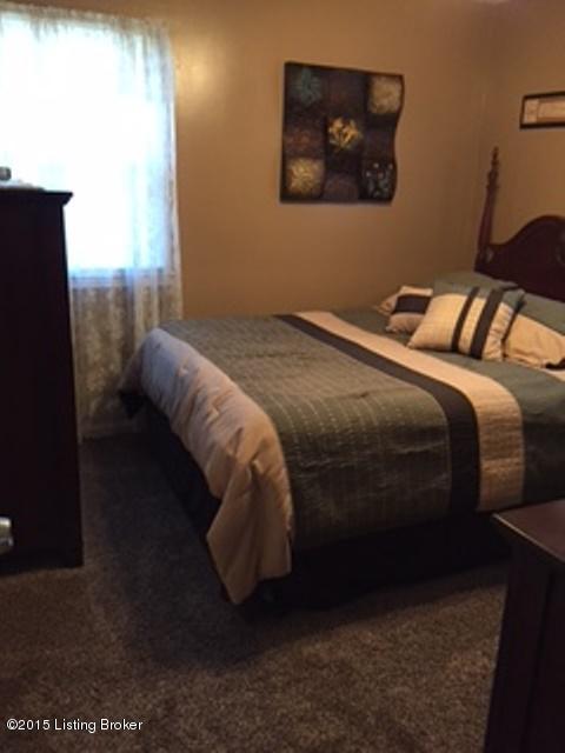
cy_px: 376
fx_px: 631
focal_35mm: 29
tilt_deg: -15.3
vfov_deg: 61.7
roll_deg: -2.1
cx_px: 282
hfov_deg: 48.2
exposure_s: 1/30
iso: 200
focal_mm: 4.15
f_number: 2.2
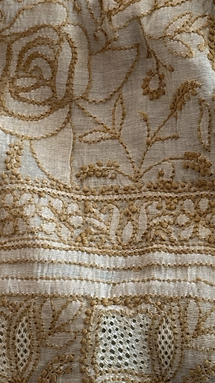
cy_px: 110
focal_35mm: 139
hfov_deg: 8.7
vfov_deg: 15.4
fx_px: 1409
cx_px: 96
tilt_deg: -80.7
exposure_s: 1/60
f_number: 1.78
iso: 160
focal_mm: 6.76
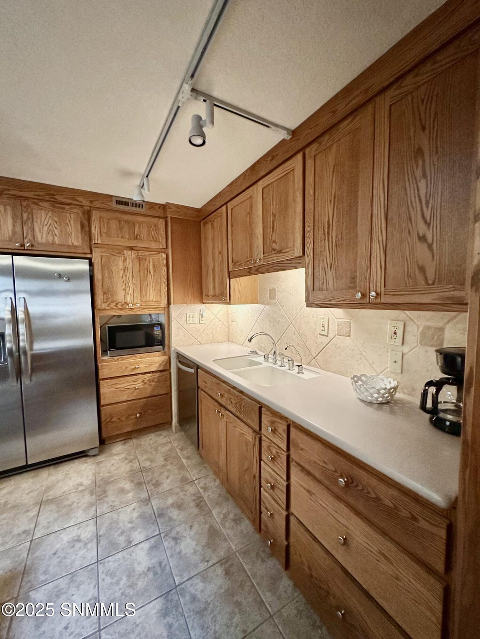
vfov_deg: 102.1
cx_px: 240
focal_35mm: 14
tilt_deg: -2.9
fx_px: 259
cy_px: 320
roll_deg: +0.2
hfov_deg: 85.7
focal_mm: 2.22
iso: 400
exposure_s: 1/60
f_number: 2.2
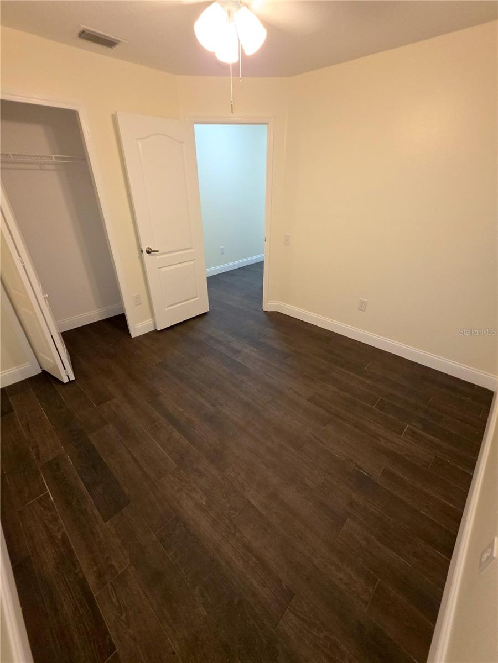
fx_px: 249
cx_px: 249
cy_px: 332
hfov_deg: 89.9
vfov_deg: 106.2
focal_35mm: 13
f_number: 1.9
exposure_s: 1/60
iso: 125
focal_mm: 2.2
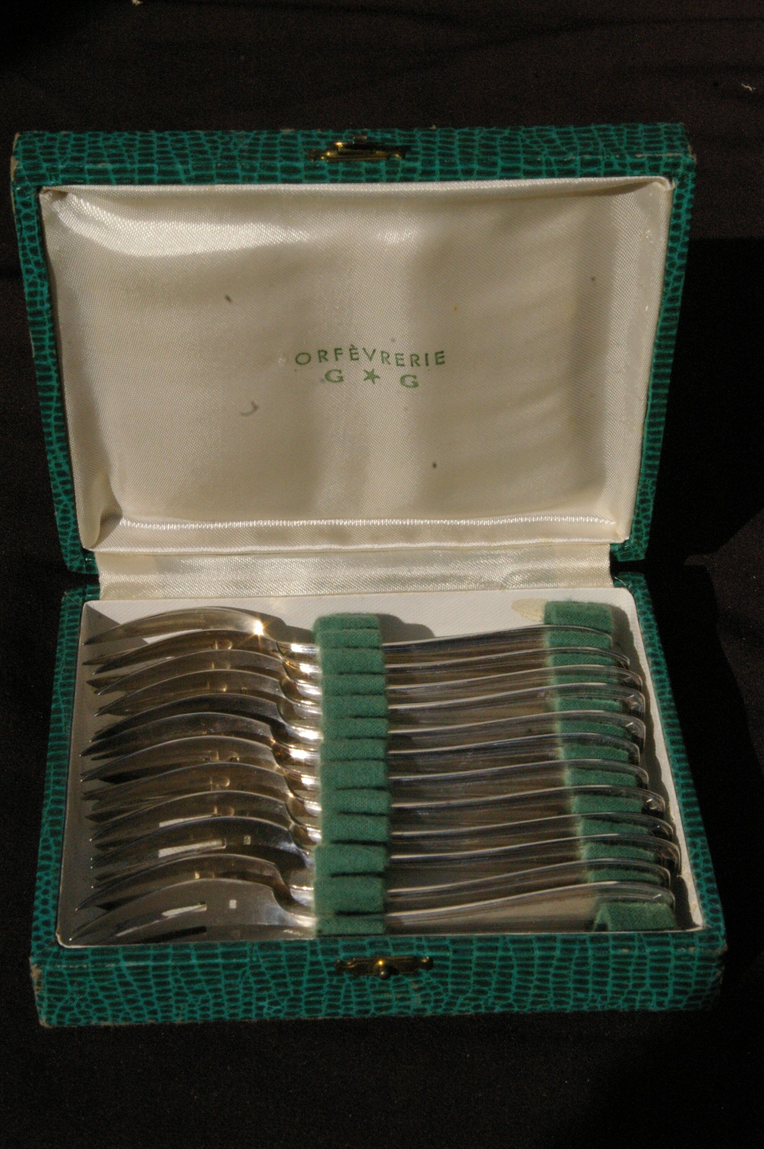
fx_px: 1244
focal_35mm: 39
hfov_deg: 34.1
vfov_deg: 49.6
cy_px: 574
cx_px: 382
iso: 1600
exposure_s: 1/1000
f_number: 16
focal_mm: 26
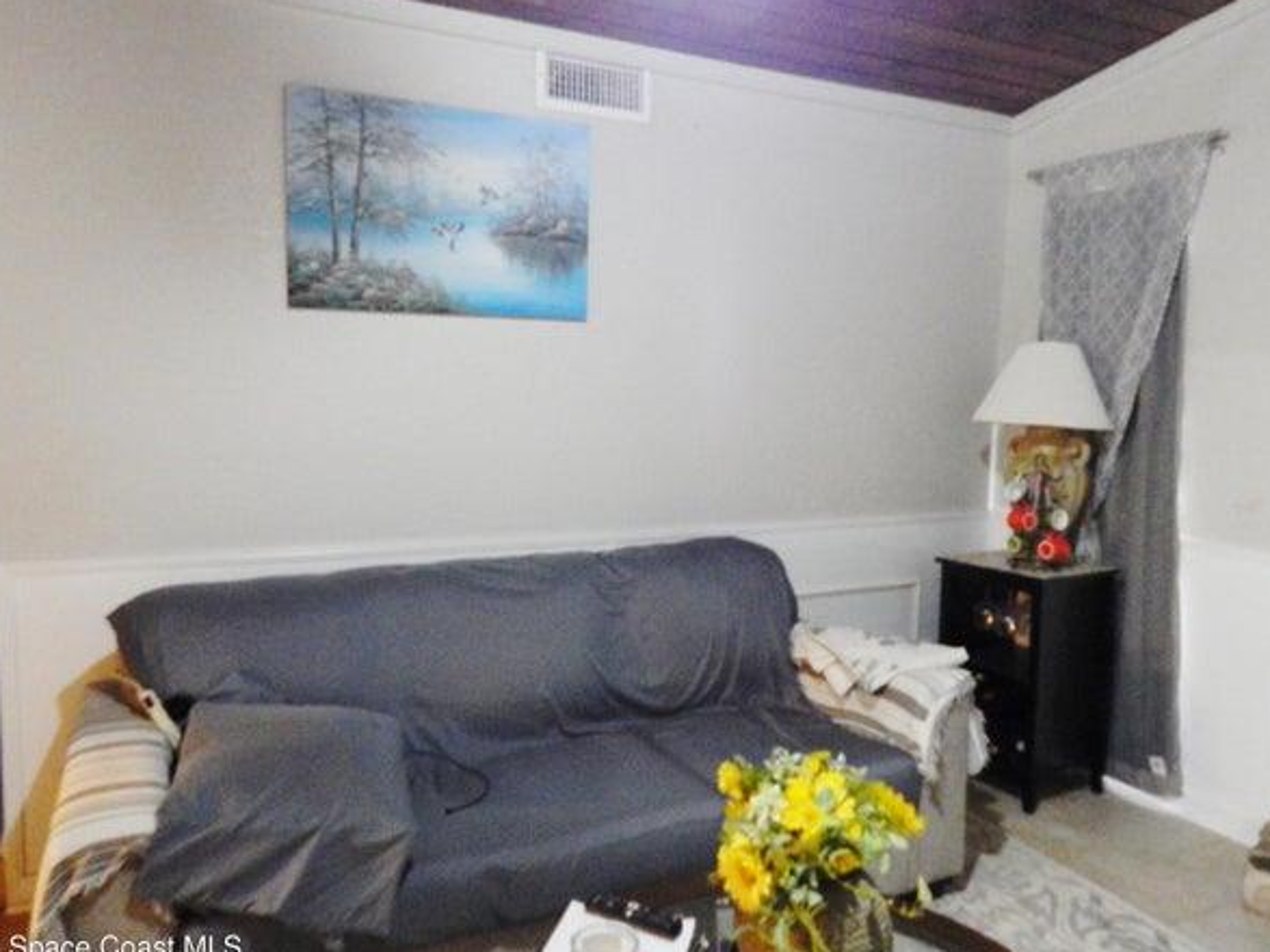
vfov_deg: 56.8
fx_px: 880
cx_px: 604
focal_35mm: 24
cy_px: 476
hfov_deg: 71.6
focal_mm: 4
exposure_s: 1/15
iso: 800
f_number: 3
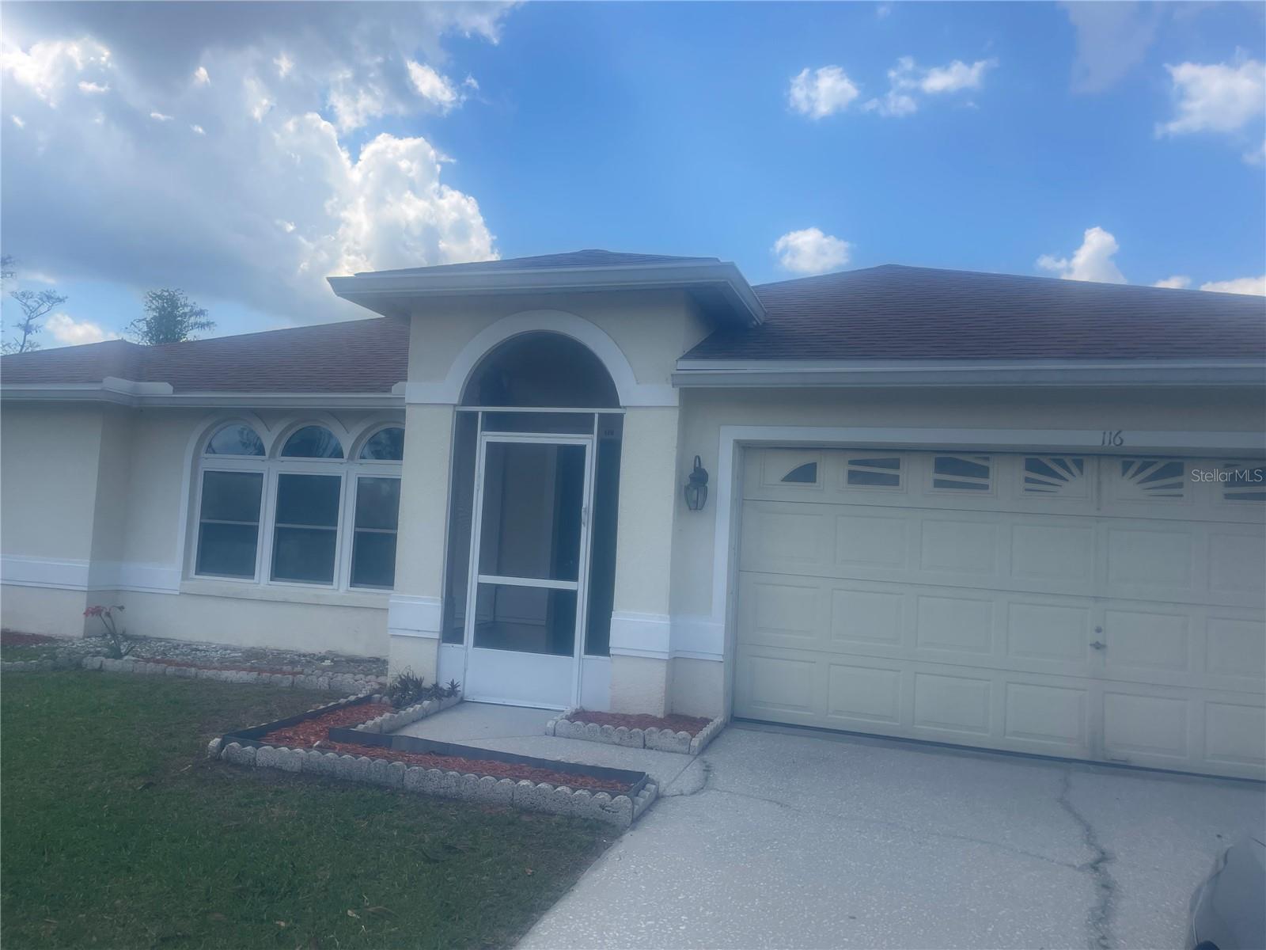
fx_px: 951
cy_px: 475
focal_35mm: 26
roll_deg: -2.0
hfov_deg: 67.3
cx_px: 633
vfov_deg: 53.1
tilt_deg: +4.0
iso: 32
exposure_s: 1/3401
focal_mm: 4.2
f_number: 1.6
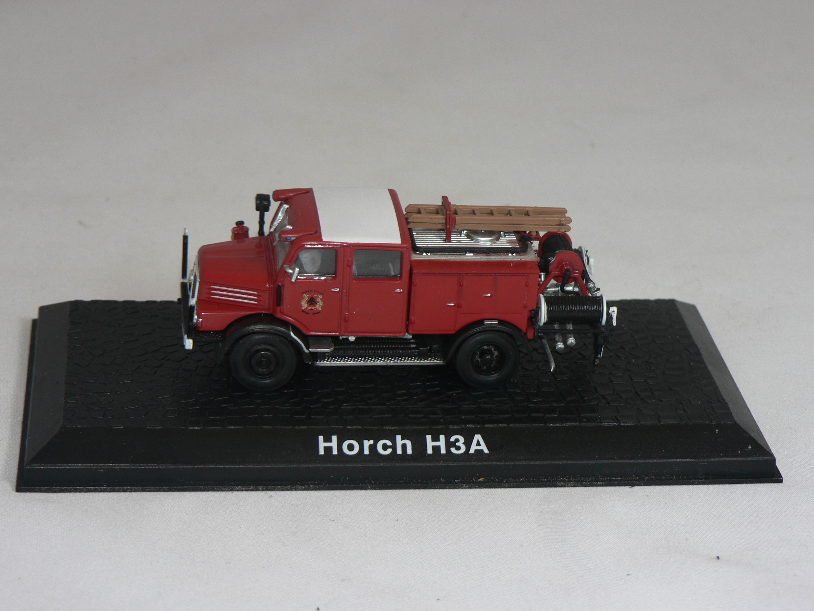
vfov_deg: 15.6
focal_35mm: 95
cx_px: 407
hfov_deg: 20.7
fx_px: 2234
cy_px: 306
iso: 80
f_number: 3.2
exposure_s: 1/60
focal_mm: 15.8
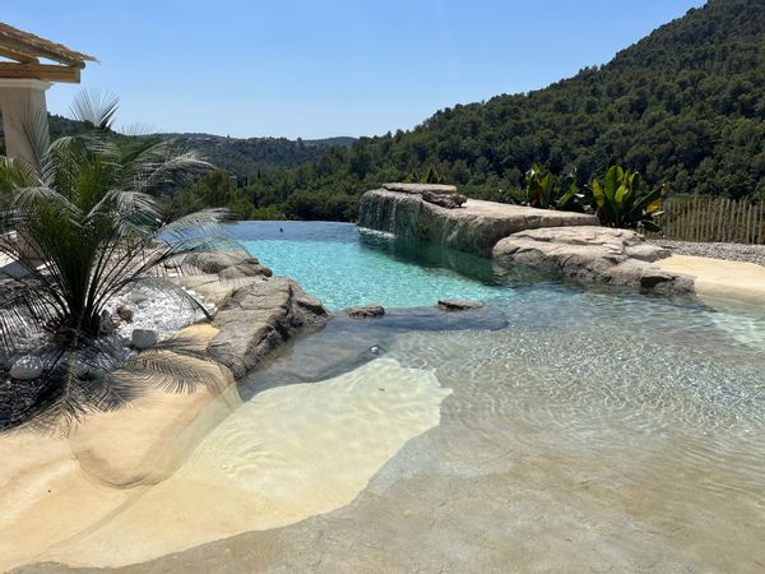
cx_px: 382
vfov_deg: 53.1
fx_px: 575
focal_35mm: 26
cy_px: 287
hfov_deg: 67.3
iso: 50
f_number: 1.6
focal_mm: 5.1
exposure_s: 1/6173
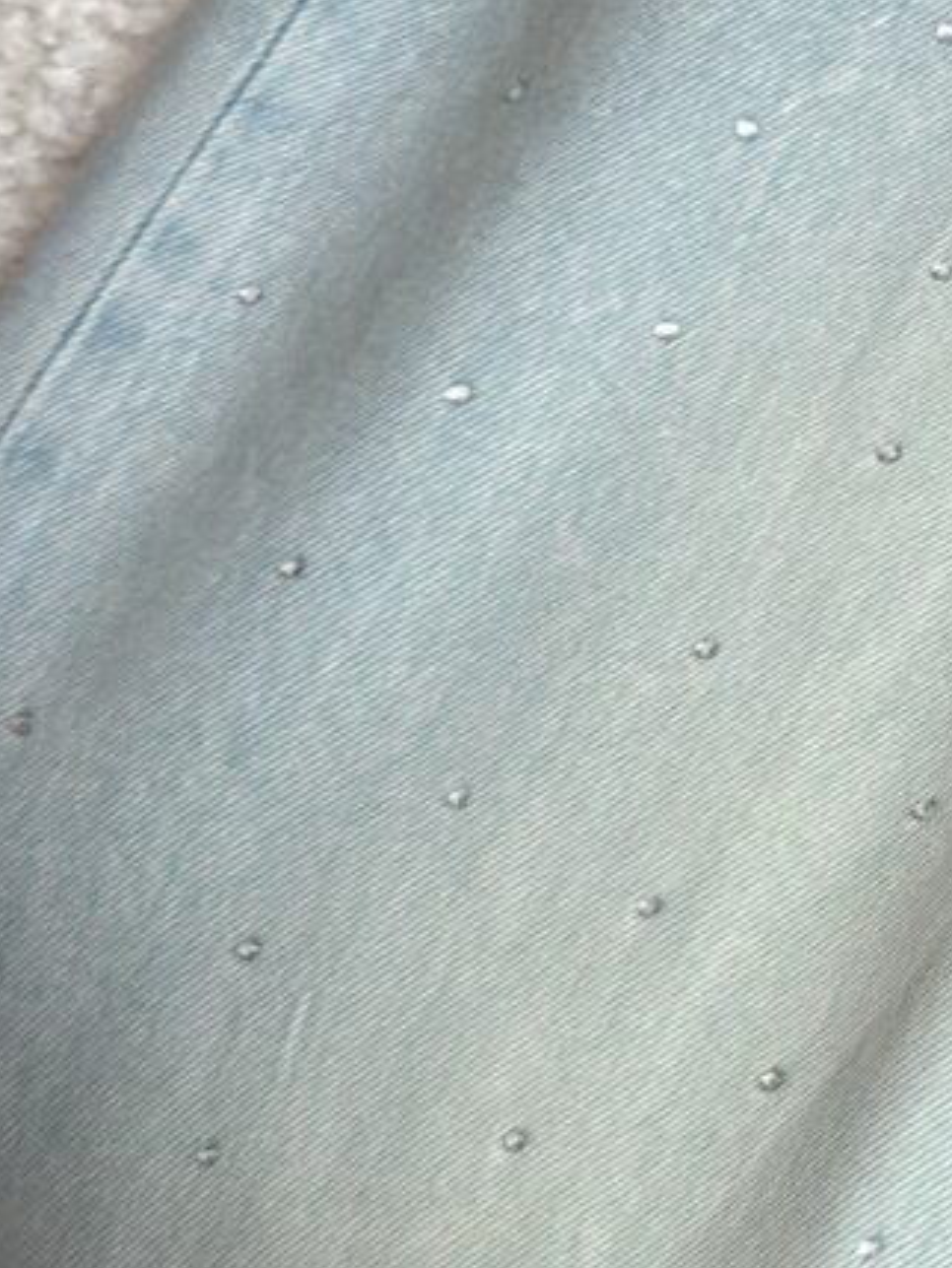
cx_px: 2578
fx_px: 7660
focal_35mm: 209
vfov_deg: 9.4
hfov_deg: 6.6
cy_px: -100
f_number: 1.78
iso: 64
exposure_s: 1/140
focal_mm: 6.76
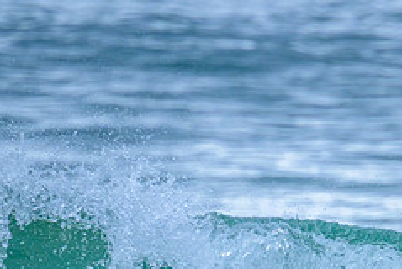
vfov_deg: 0.8
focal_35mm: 1651
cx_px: 409
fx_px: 18458
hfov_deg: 1.2
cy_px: 349
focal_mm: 560
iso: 1400
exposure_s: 1/2000
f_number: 8
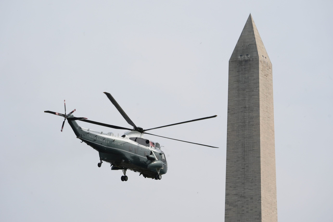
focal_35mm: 200
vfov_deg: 6.9
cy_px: 111
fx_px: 1850
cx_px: 166
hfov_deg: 10.3
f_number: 10
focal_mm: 200
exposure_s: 1/2000
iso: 640
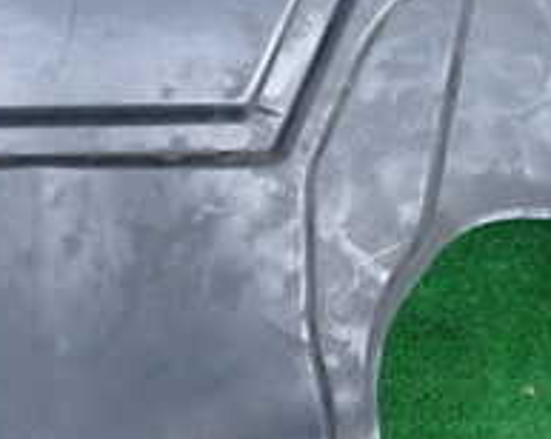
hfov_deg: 24.3
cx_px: 43
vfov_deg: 20.1
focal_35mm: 76
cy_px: 154
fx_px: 1238
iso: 200
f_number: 2
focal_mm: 4.5
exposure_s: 1/125
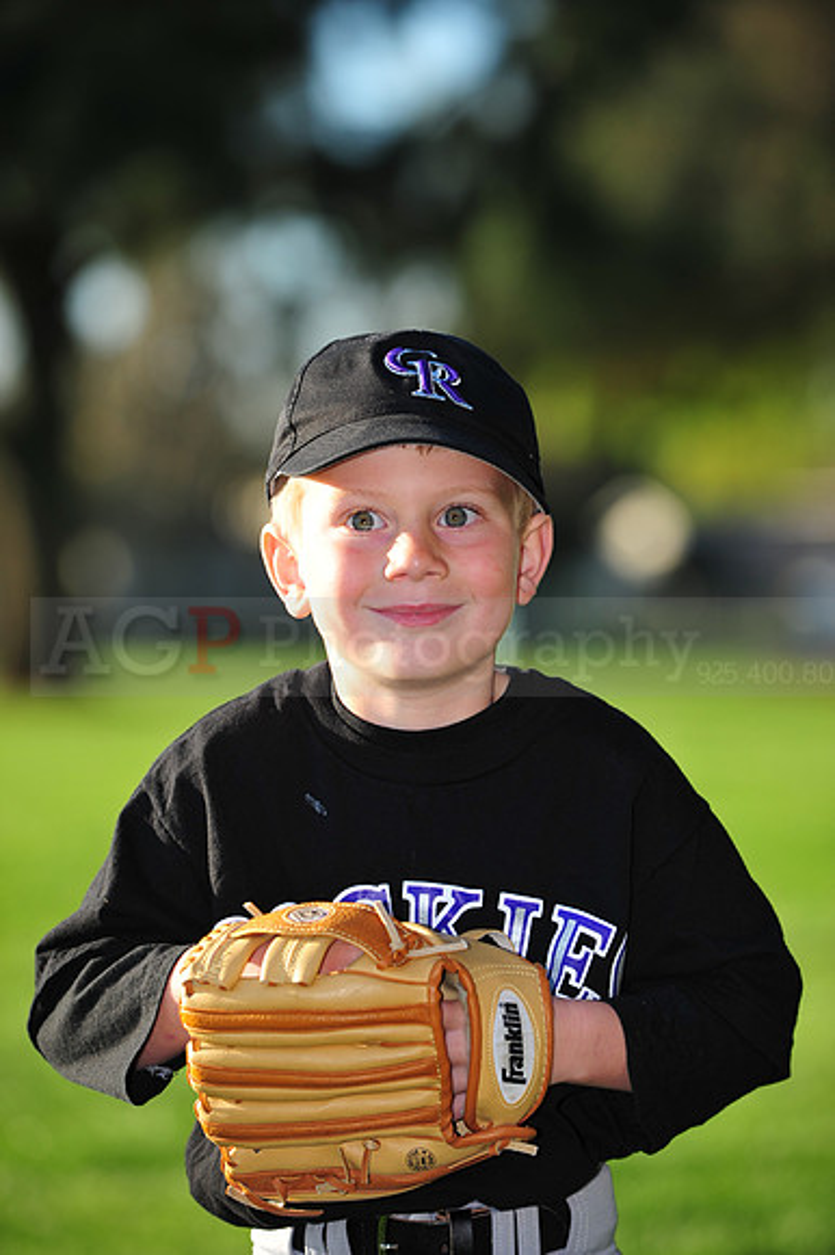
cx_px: 418
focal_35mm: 155
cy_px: 628
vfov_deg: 13.3
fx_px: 5399
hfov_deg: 8.8
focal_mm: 155
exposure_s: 1/640
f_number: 4.5
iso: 200
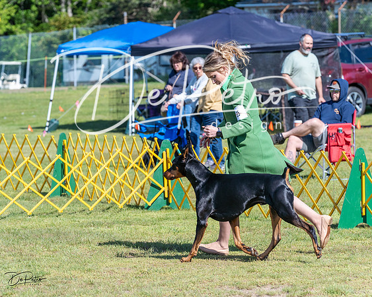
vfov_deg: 7.9
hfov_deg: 9.9
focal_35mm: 196
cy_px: 148
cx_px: 186
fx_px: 2157
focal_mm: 174
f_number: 6.3
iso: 640
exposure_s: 1/2000
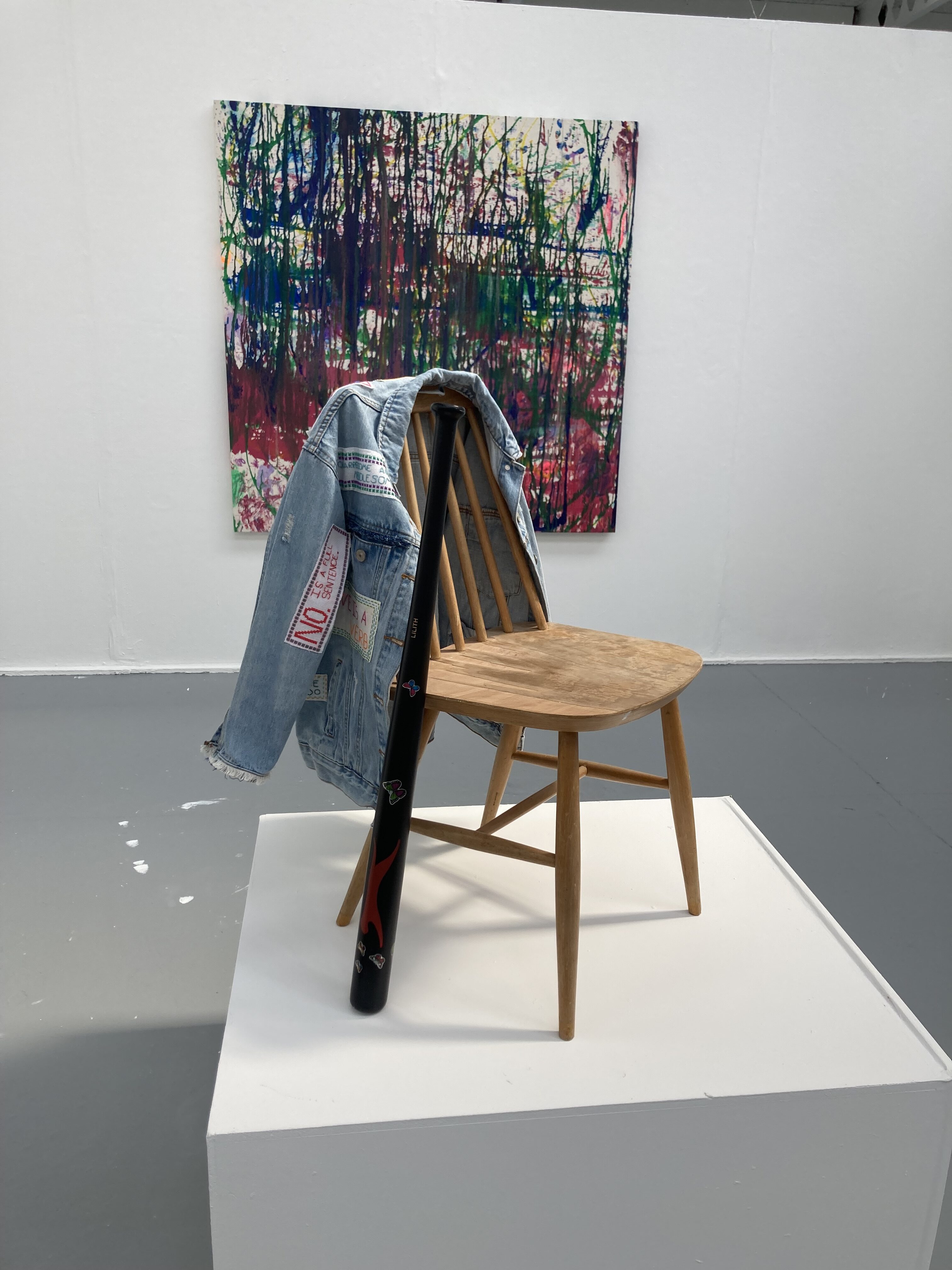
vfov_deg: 63.4
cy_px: 635
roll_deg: -1.3
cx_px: 476
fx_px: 1027
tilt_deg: -15.9
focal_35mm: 28
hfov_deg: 49.7
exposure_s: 1/198
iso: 20
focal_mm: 3.99
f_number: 1.8
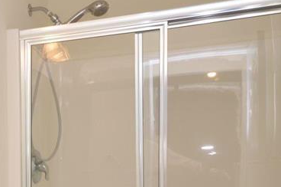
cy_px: 187
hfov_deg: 23.9
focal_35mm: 71
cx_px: -113
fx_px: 553
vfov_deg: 18.6
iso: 400
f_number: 11
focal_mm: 16
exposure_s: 1/60
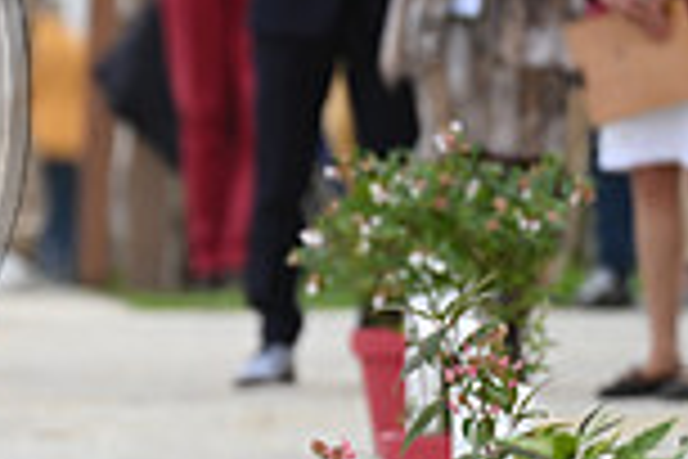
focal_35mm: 1363
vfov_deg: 1.0
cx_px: -486
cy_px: 34
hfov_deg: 1.5
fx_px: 26046
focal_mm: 360
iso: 560
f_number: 5.6
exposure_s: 1/1600
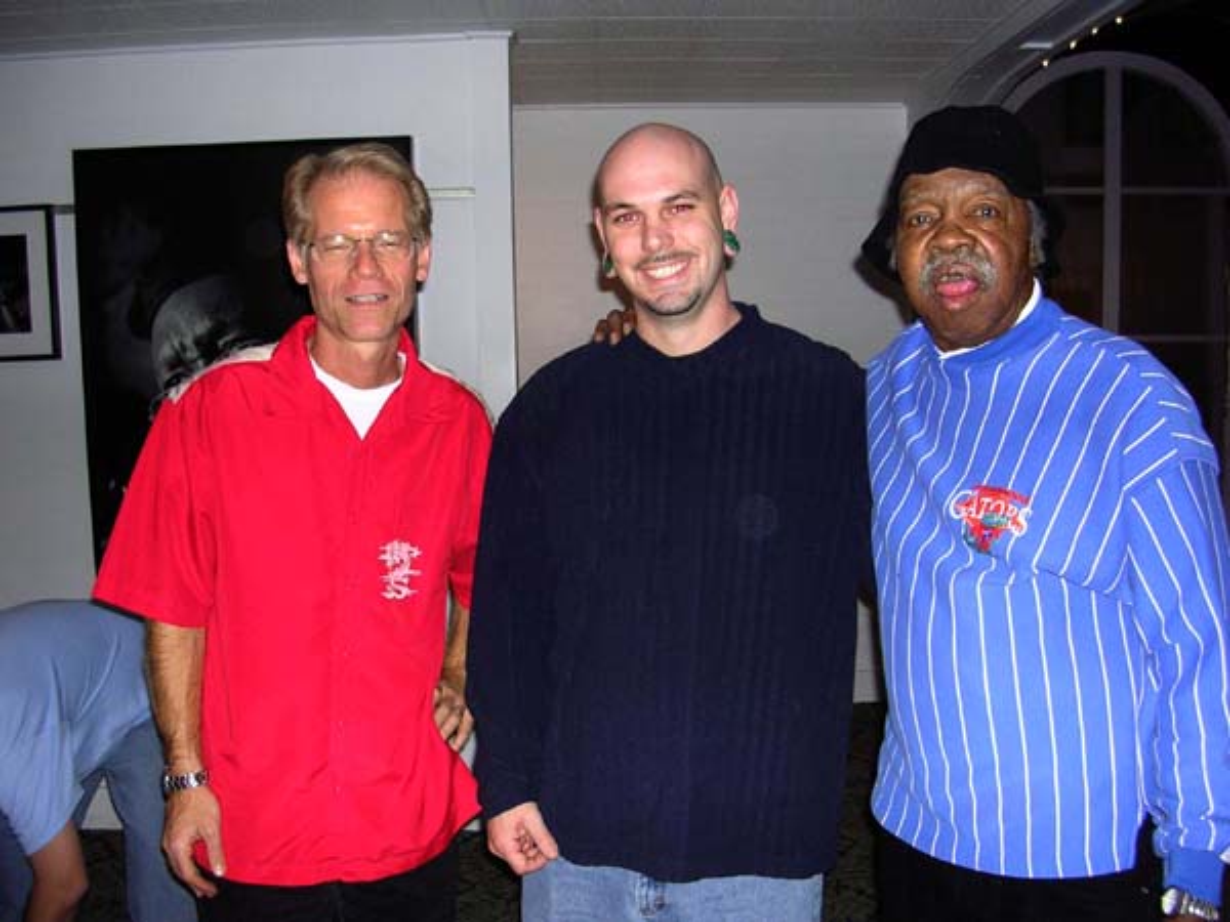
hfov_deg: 49.0
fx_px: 1350
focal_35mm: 38
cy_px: 461
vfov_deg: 37.7
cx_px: 615
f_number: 2.8
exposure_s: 1/60.1
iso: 118
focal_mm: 5.8
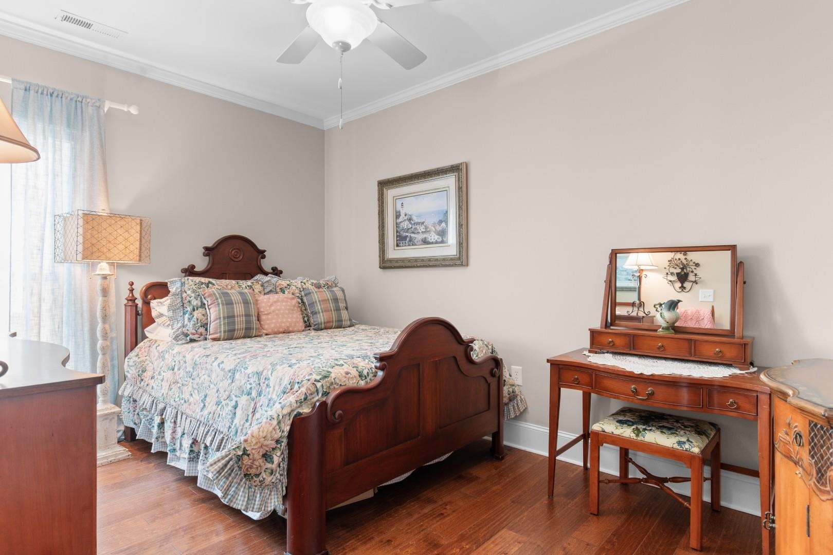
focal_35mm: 19
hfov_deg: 86.9
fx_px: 440
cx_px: 416
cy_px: 278
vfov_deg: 64.6
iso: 100
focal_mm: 13
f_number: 4.8
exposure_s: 1
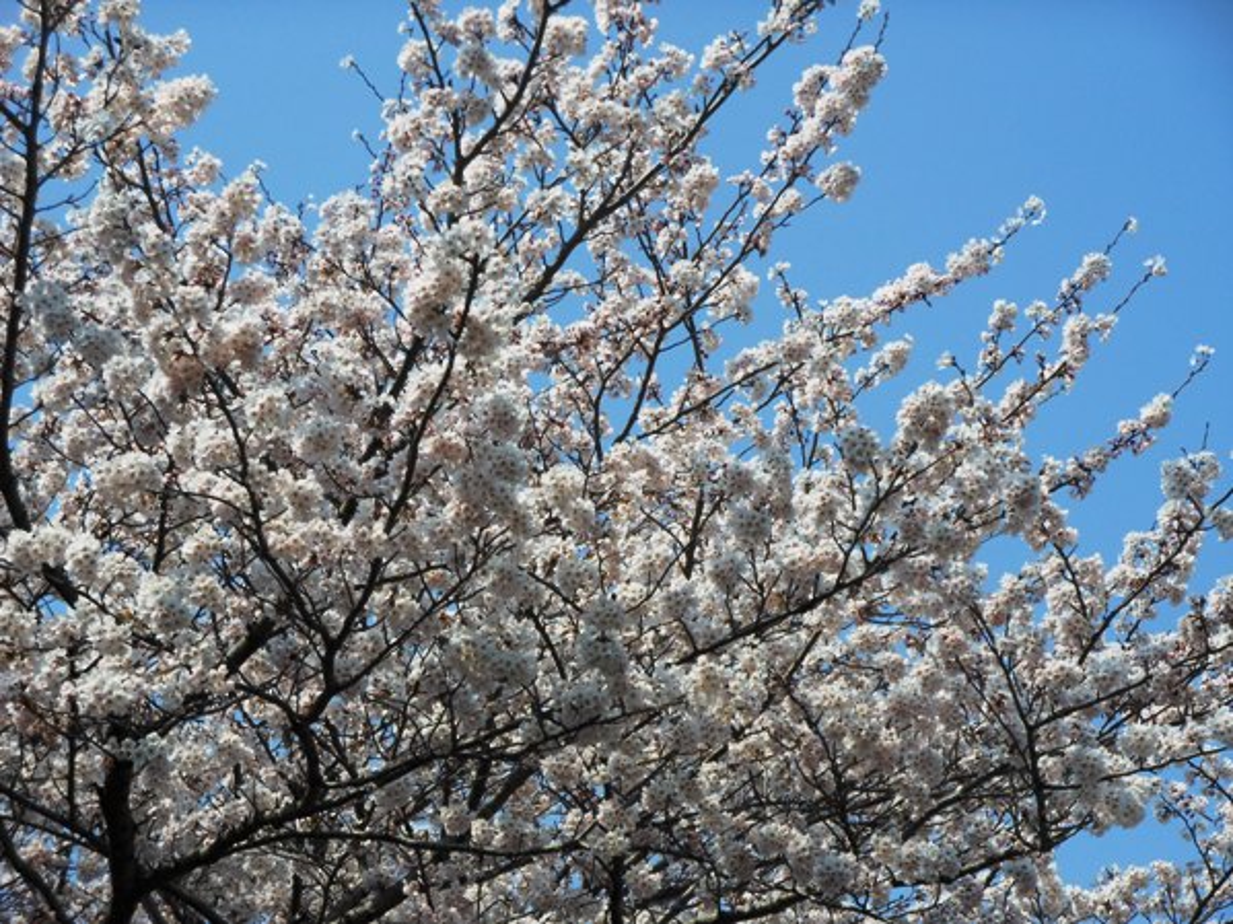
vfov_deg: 15.1
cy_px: 462
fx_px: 3490
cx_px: 616
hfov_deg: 20.0
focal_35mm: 98
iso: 80
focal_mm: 17.5
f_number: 4.7
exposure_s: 1/800
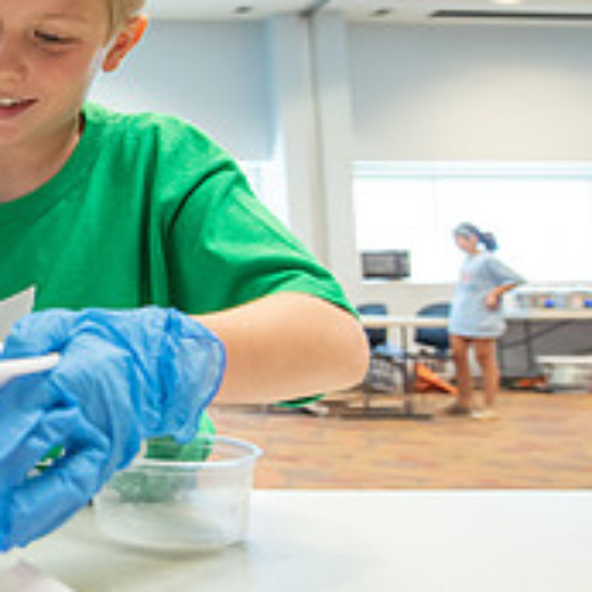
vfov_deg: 40.7
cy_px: 231
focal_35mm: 41
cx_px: -189
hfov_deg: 31.1
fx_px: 793
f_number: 2.8
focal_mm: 14
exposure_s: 1/400
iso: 1250
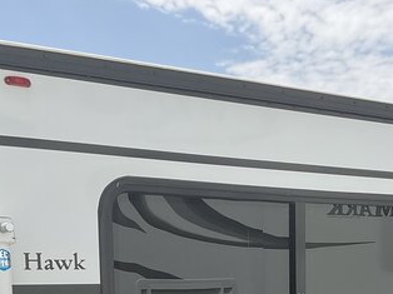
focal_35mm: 74
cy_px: 368
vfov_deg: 18.6
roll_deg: +0.3
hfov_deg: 26.3
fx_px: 839
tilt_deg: -6.3
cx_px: 235
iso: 16
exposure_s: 1/2141
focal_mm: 3
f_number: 1.8
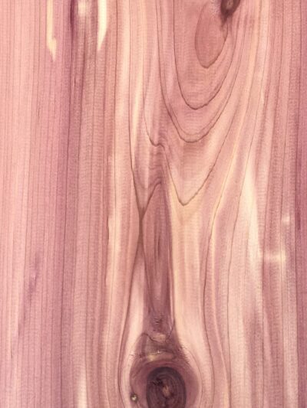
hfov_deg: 48.2
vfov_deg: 61.6
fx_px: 343
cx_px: 154
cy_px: 204
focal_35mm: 29
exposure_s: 1/100
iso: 40
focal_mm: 4.15
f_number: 2.2
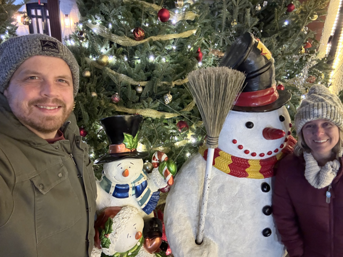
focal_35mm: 23
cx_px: 172
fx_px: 228
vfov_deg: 58.9
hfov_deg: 73.9
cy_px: 128
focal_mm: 2.69
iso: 640
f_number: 1.9
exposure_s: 1/15
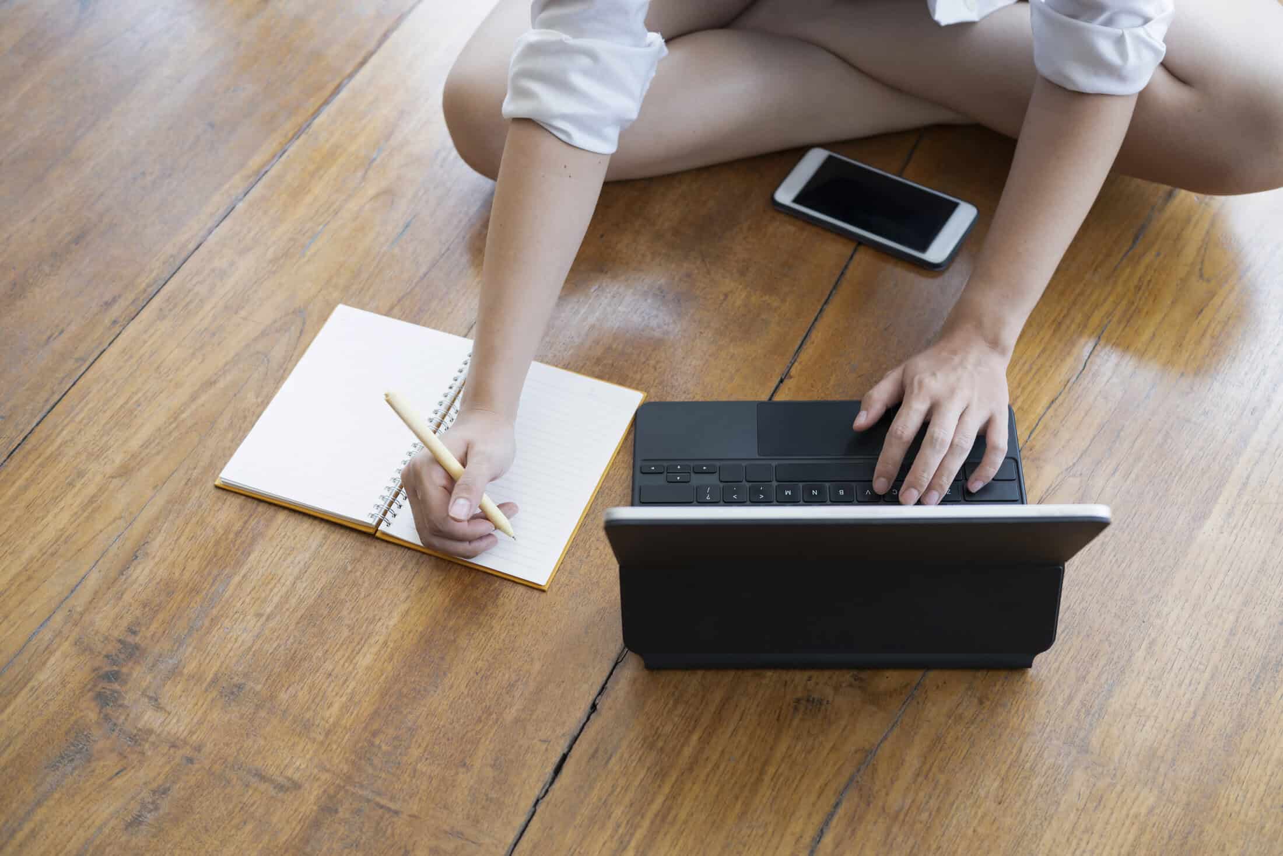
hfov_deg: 43.6
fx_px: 1604
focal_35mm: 45
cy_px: 428
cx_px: 642
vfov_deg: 29.9
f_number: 3.2
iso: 400
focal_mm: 45
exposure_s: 1/100
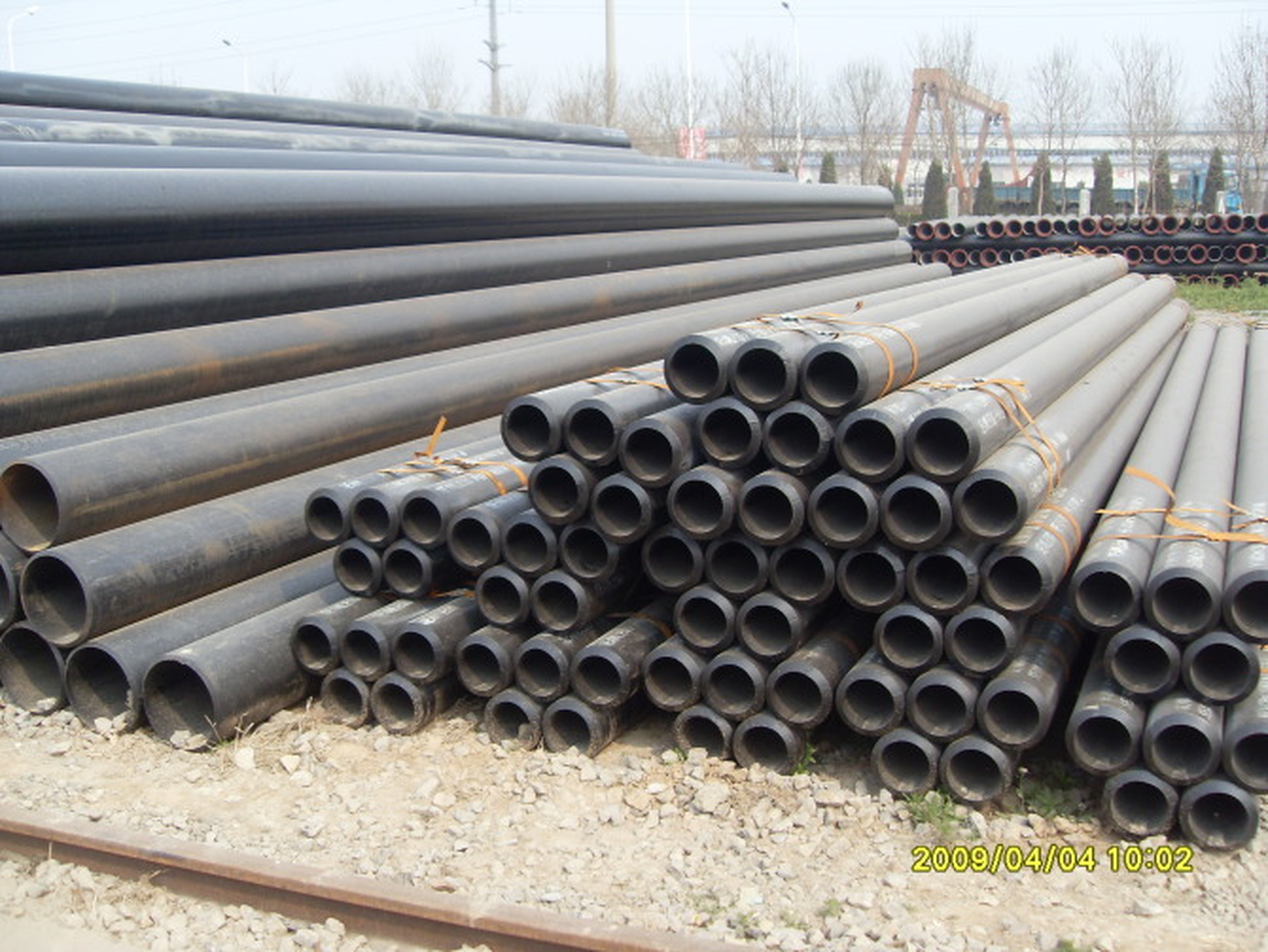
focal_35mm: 37
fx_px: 1356
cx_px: 634
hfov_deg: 50.1
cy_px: 476
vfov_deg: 38.7
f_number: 7
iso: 80
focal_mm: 6.3
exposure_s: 1/90
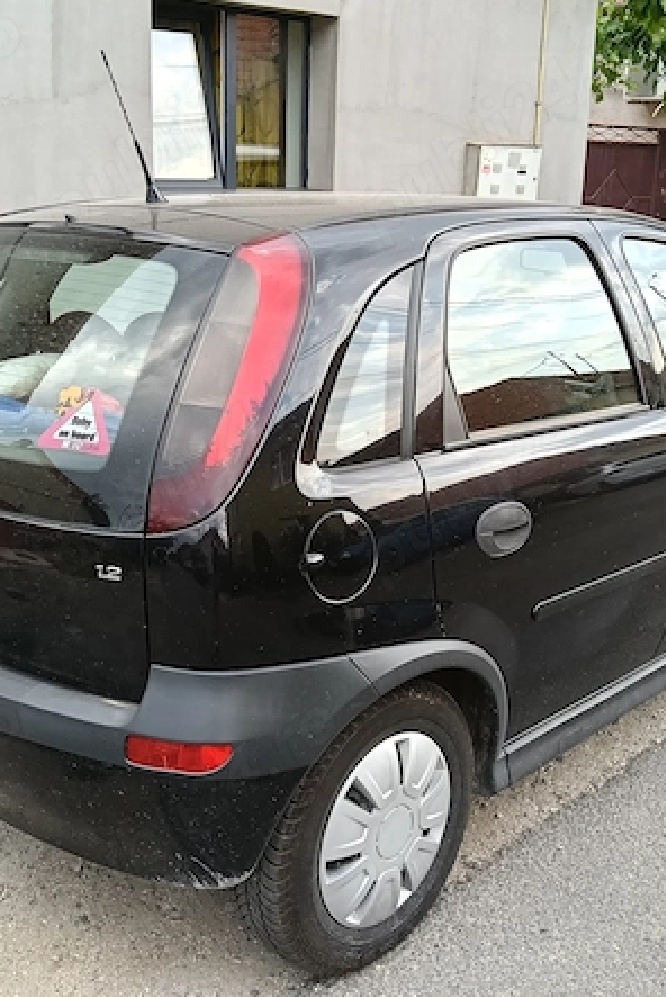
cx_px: 349
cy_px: 493
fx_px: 1053
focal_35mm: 38
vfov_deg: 50.7
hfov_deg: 35.1
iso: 200
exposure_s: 1/100
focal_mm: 3.98
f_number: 1.8
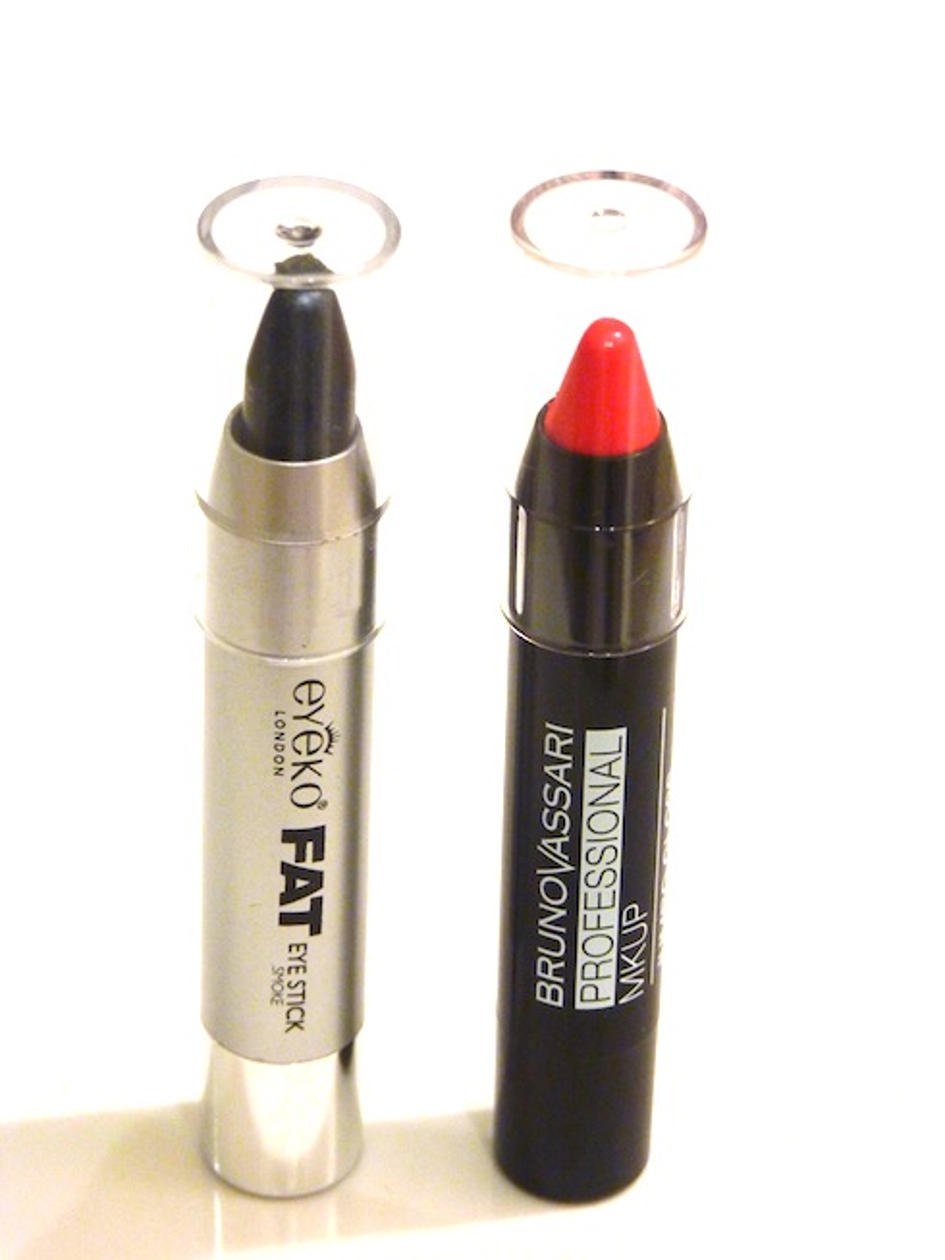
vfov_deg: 15.8
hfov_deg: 11.9
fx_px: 4548
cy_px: 630
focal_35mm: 125
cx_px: 472
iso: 400
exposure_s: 1/40
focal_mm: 22.3
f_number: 3.6
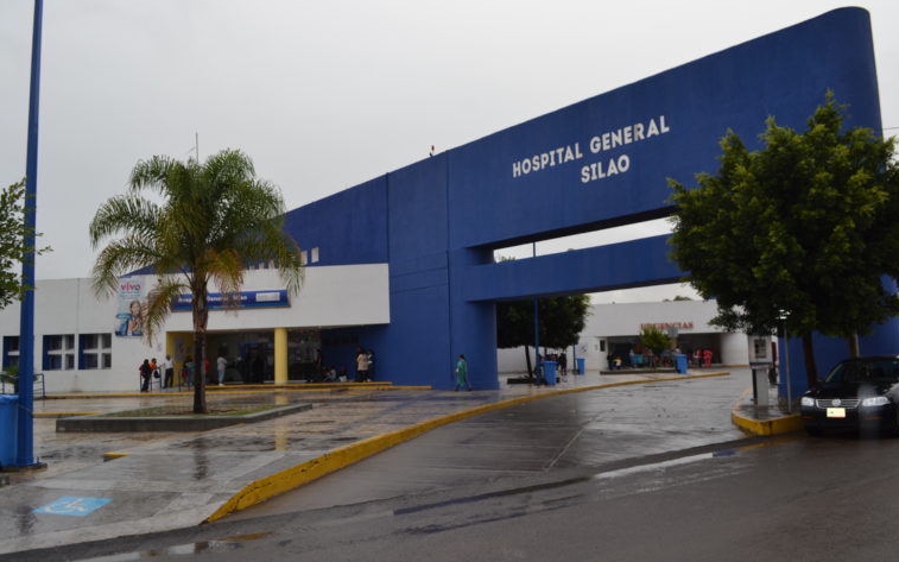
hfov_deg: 61.2
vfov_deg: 40.6
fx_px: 759
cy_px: 277
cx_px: 455
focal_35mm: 31
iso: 100
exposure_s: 1/200
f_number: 7.1
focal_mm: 20
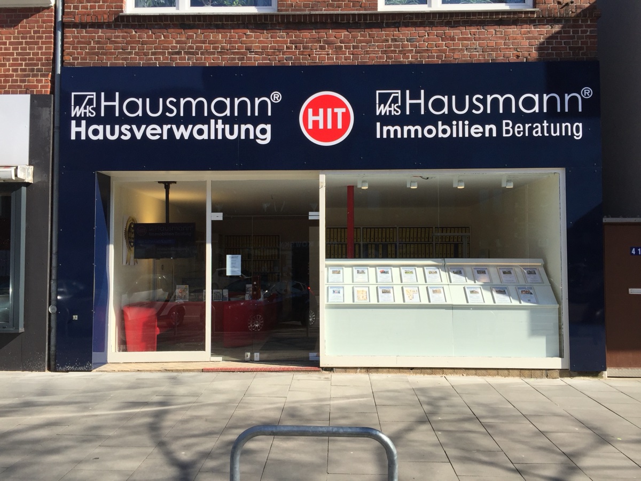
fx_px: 537
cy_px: 240
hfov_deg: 61.7
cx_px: 320
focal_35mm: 29
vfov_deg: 48.2
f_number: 2.2
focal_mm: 4.15
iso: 32
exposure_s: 1/1522
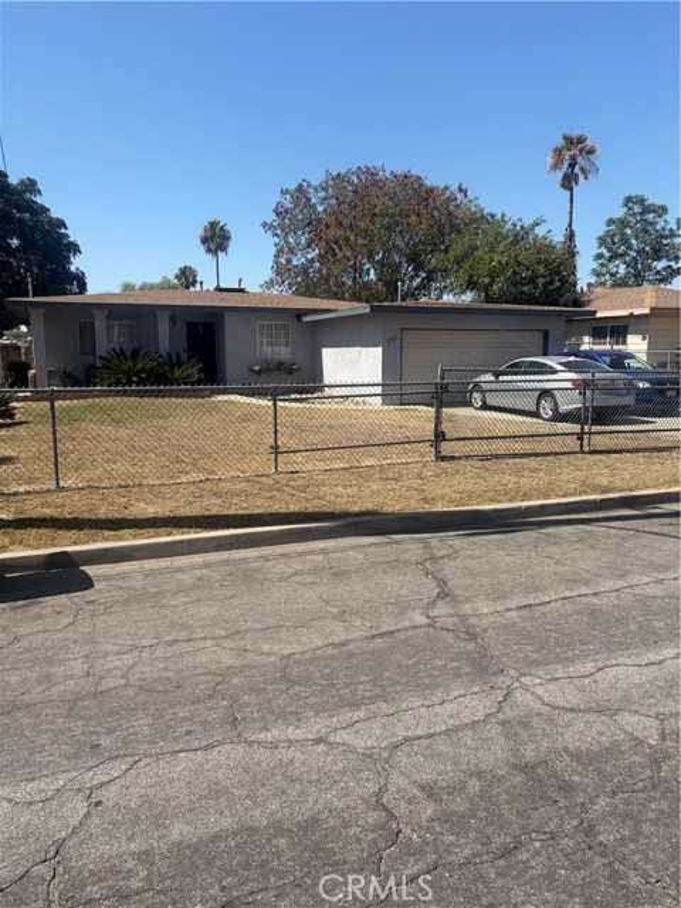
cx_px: 340
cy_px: 454
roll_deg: +0.0
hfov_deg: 53.1
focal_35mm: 26
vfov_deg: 67.3
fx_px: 682
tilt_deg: -8.8
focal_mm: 5.96
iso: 50
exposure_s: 1/3279
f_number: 1.6
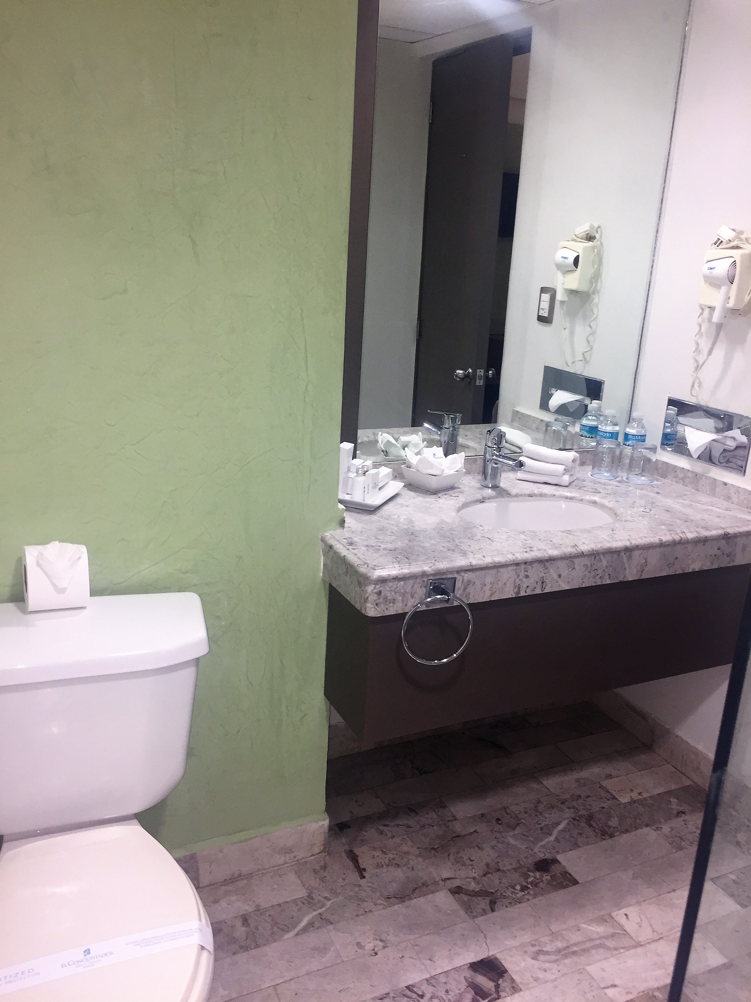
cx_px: 376
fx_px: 839
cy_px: 501
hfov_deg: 48.2
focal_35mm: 29
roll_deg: -3.0
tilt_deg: -17.6
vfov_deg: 61.7
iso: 80
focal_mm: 4.15
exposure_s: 1/30
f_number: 2.2
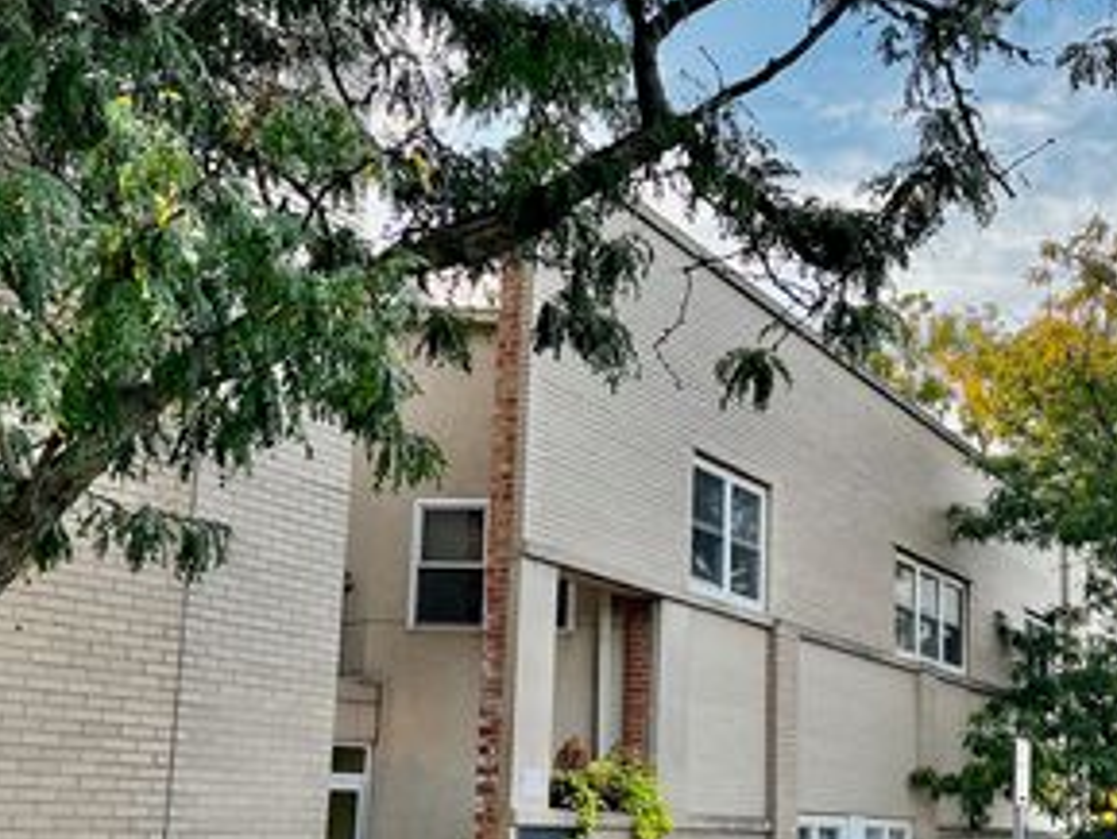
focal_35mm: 45
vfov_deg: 31.9
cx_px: 526
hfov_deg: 42.0
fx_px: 1453
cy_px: 582
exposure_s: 1/130
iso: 64
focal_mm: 5.7
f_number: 1.5
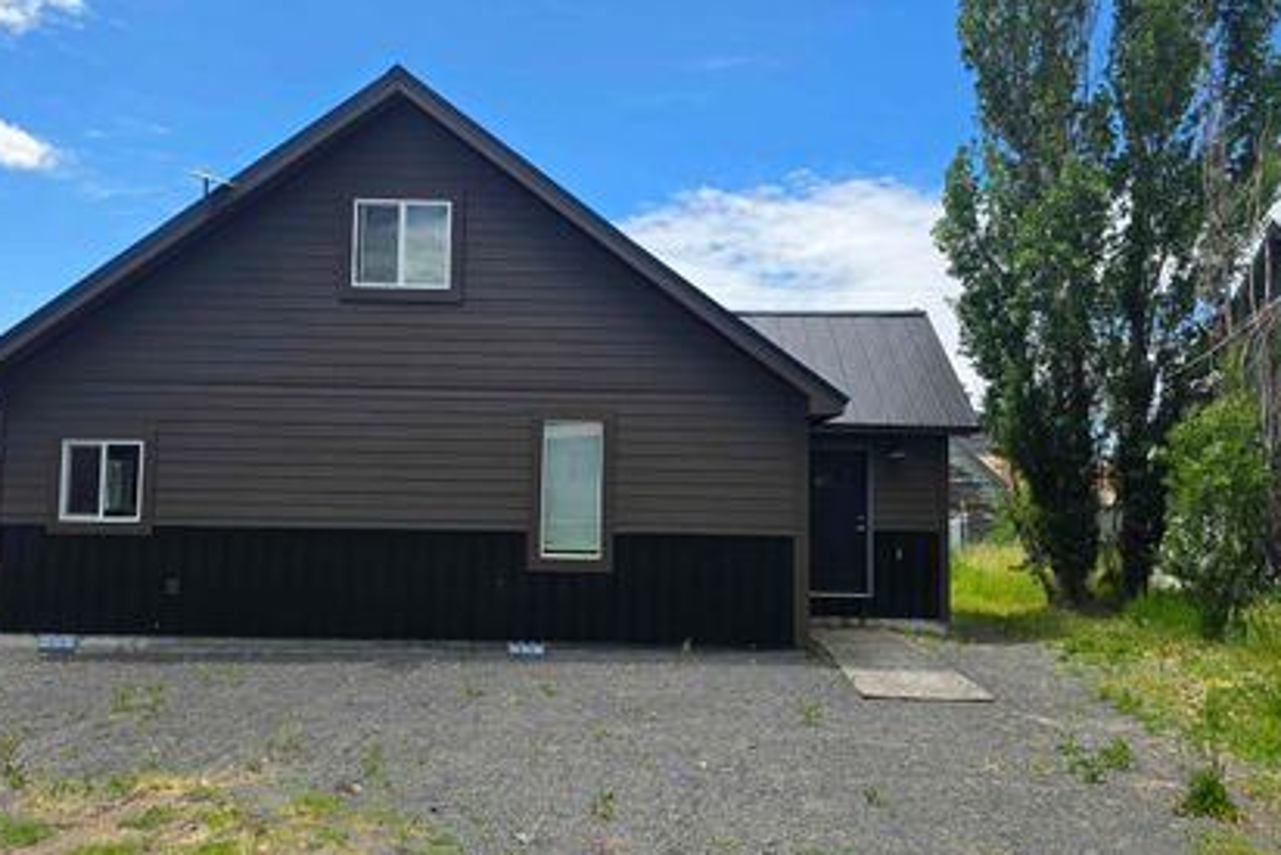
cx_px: 637
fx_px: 1032
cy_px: 424
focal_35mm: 29
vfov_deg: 45.0
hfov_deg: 63.6
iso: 80
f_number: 1.7
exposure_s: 1/3100
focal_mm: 6.3
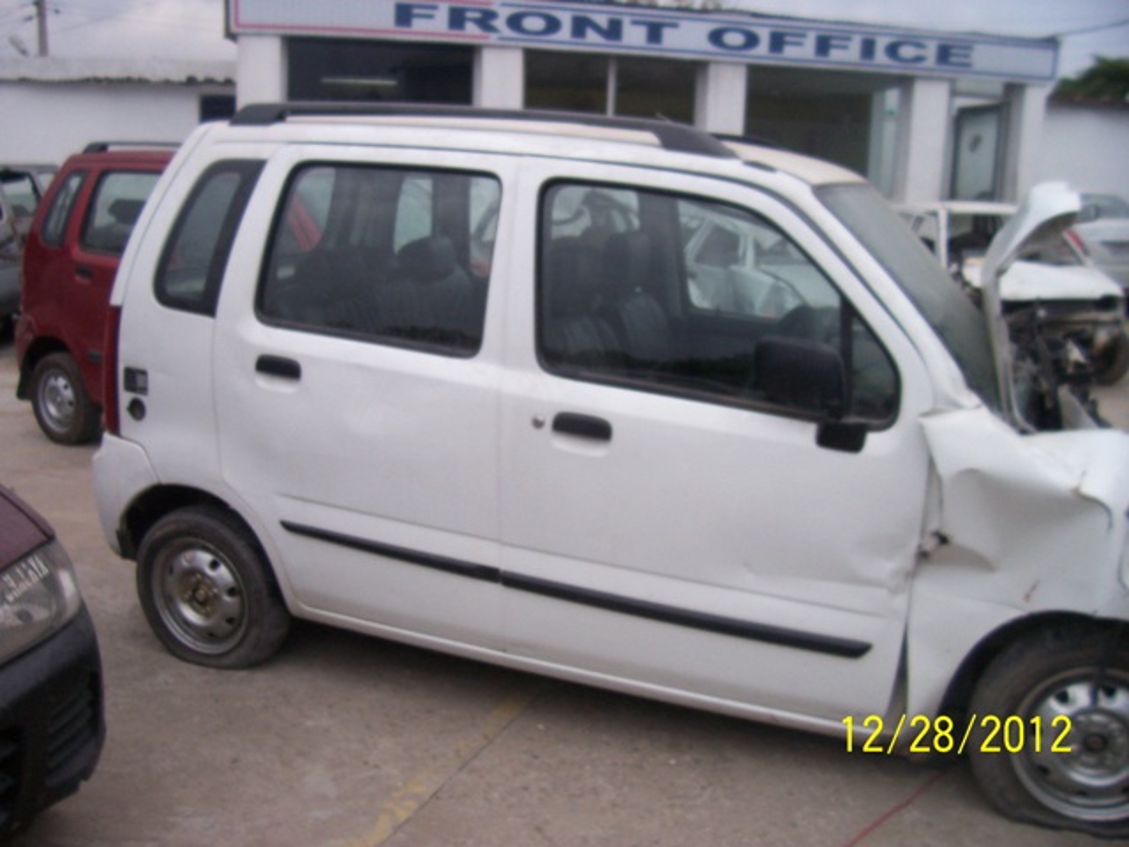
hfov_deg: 54.0
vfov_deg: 41.8
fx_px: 1109
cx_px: 564
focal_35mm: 34
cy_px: 424
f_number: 2.7
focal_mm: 5.6
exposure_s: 1/351
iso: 80
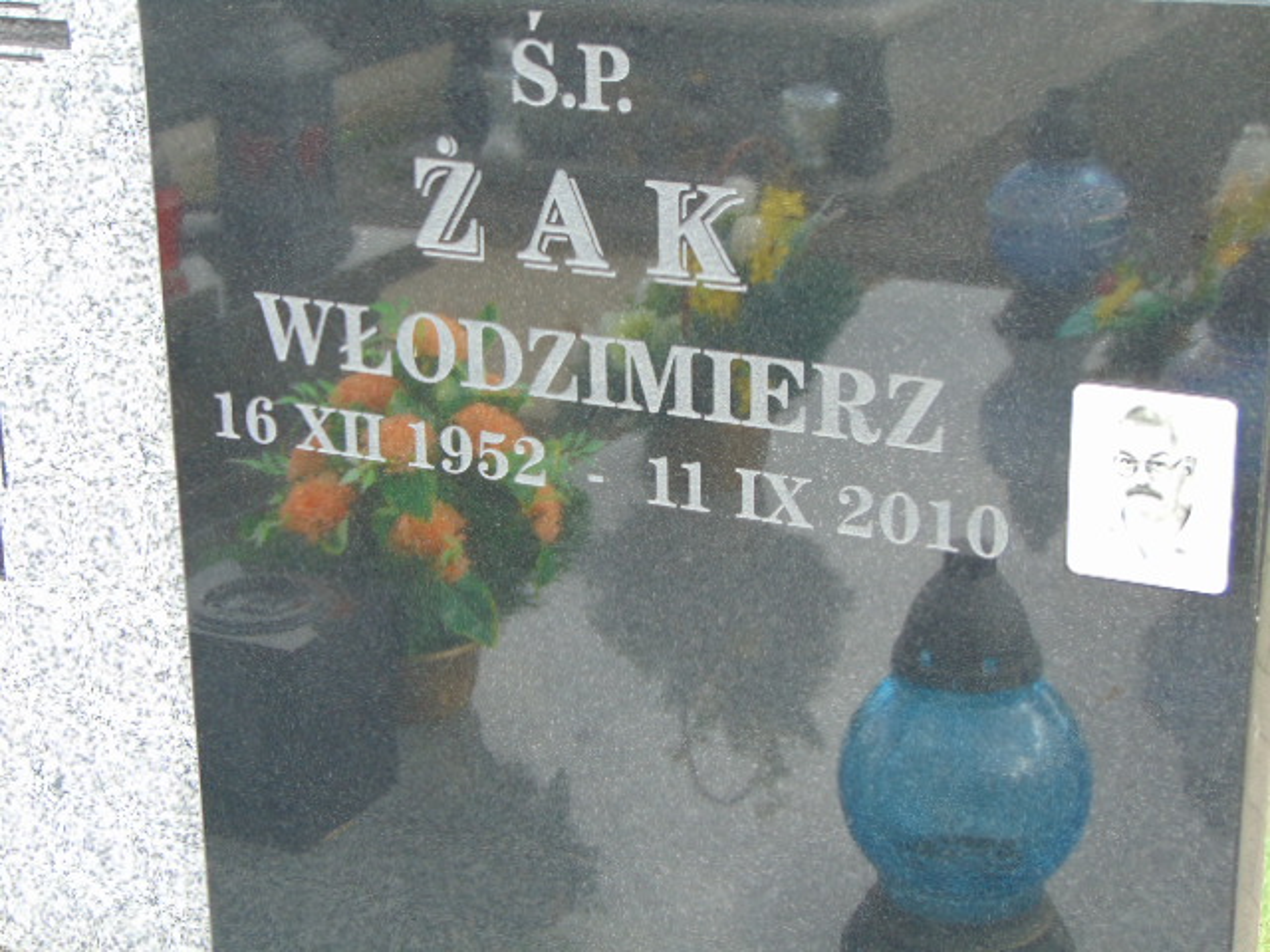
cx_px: 635
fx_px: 2605
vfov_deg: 20.7
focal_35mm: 71
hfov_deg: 27.4
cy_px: 476
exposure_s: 1/30
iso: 80
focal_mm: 12.8
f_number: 3.7
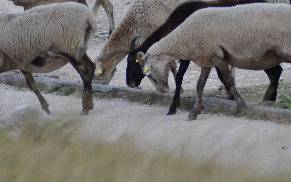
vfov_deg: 1.3
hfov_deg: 2.0
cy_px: 22
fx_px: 8216
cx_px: 152
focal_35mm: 1036
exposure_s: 1/1000
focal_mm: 300
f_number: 5.6
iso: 450
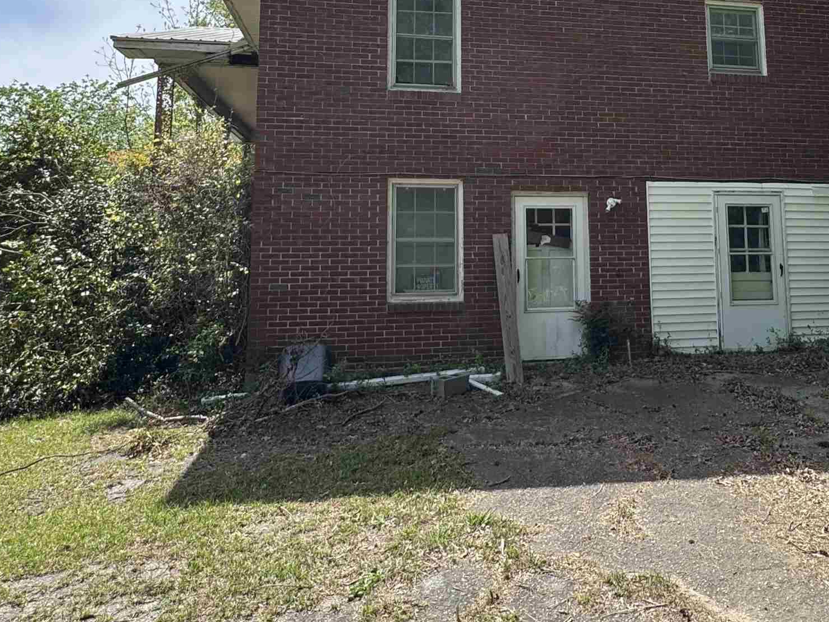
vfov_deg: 46.7
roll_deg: +0.3
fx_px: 694
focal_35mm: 29
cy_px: 167
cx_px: 519
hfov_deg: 60.8
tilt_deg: +5.9
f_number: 2.2
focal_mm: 2.22
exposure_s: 1/375
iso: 40
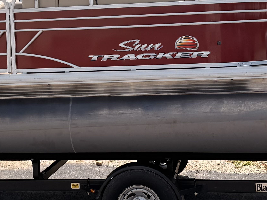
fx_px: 632
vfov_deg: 17.9
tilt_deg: -4.4
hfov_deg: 23.7
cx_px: 92
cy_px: 52
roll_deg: +0.8
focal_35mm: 82
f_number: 1.78
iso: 100
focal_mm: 6.76
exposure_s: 1/4167
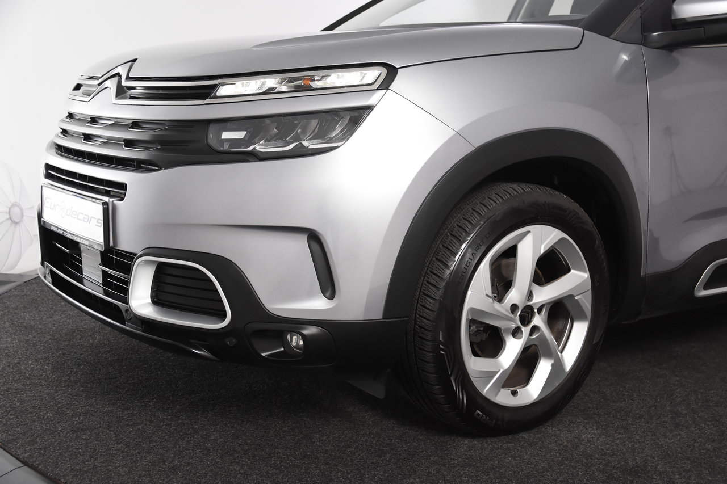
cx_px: 364
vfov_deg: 28.9
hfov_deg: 42.3
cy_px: 242
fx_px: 939
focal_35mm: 46
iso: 1600
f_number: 4.5
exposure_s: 1/100
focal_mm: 31
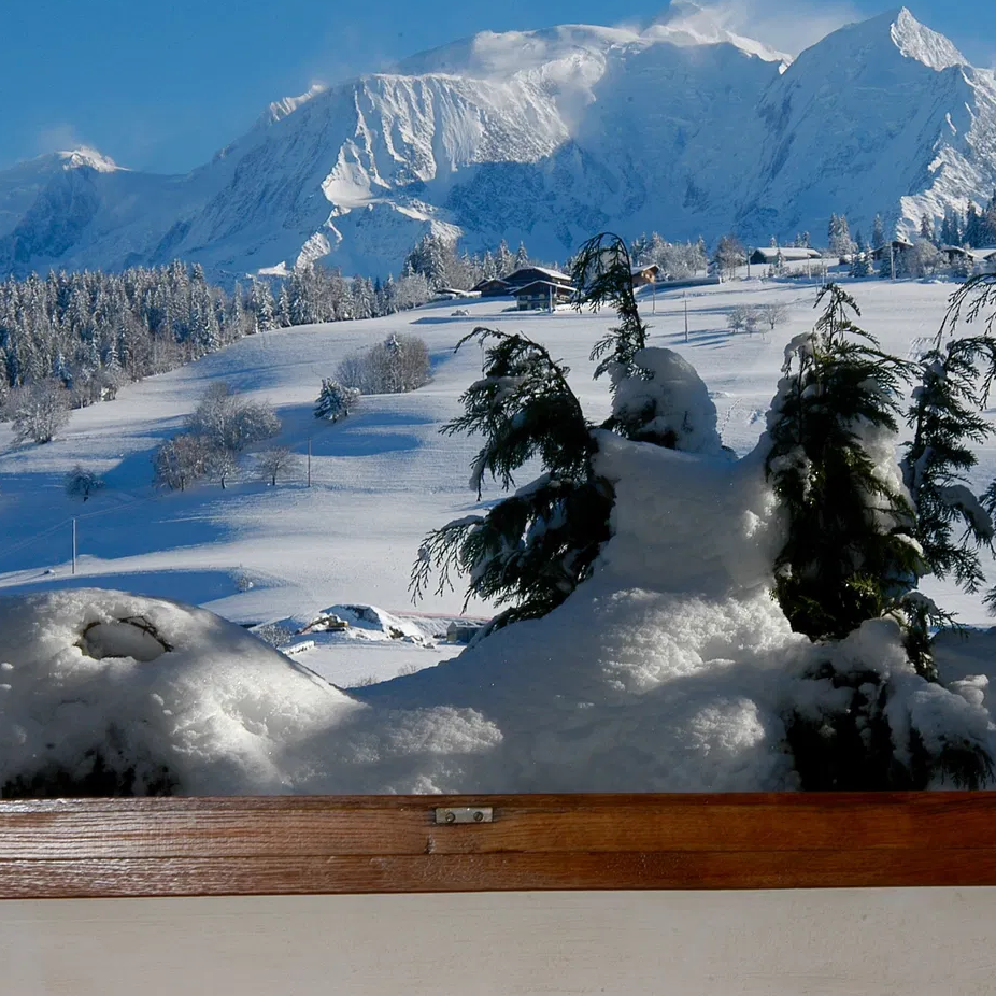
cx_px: 544
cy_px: 458
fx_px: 3581
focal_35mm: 110
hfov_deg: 15.8
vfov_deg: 15.8
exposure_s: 1/160
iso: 200
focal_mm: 50
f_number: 20
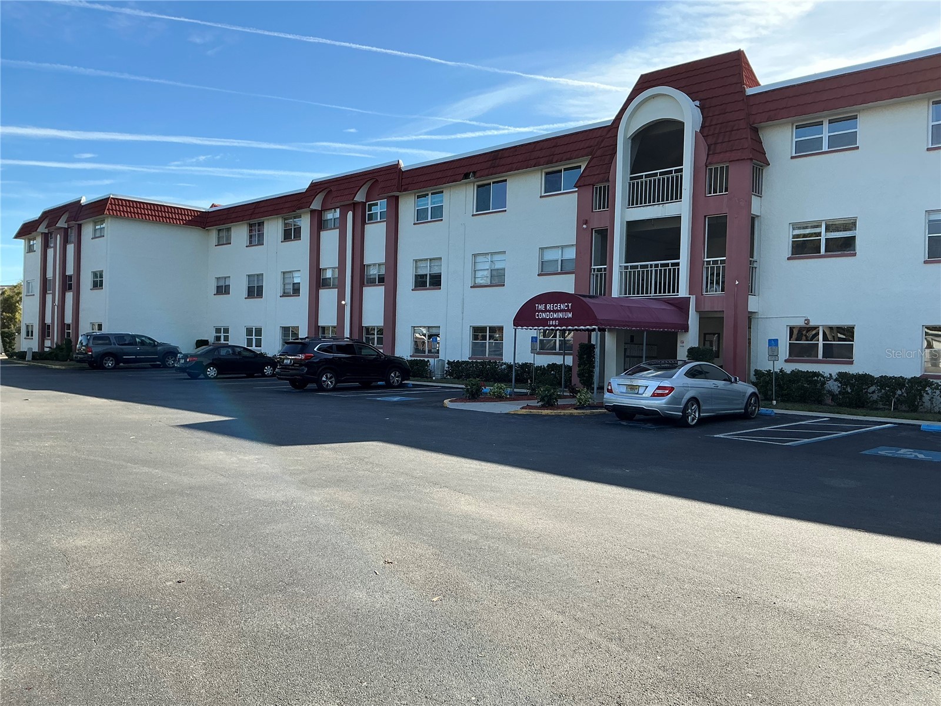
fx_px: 761
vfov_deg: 49.7
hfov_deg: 63.4
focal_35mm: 28
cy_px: 353
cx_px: 470
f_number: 1.8
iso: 25
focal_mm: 3
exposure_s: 1/1250
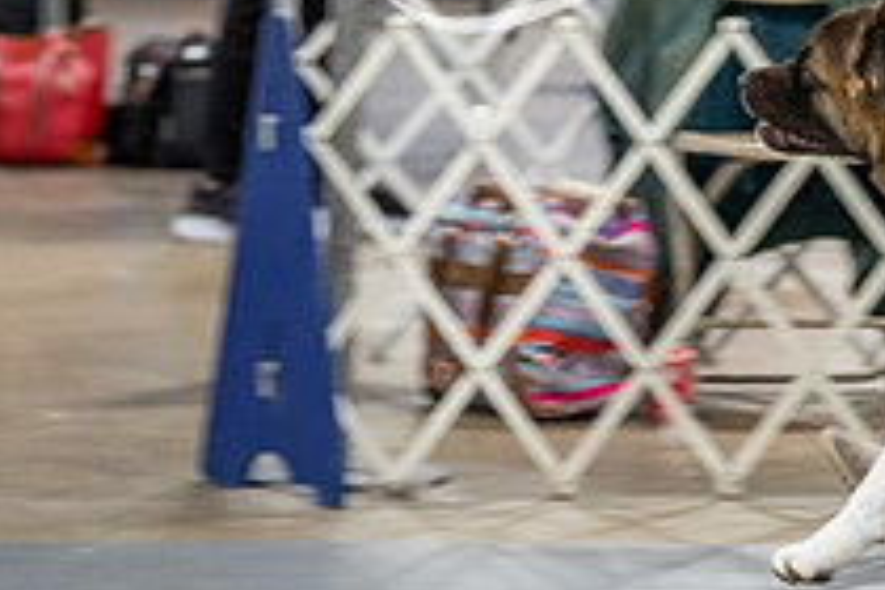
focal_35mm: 393
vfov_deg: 3.5
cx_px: 978
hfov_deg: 5.2
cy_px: 107
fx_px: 9660
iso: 2000
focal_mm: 142
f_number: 2.8
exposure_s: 1/160
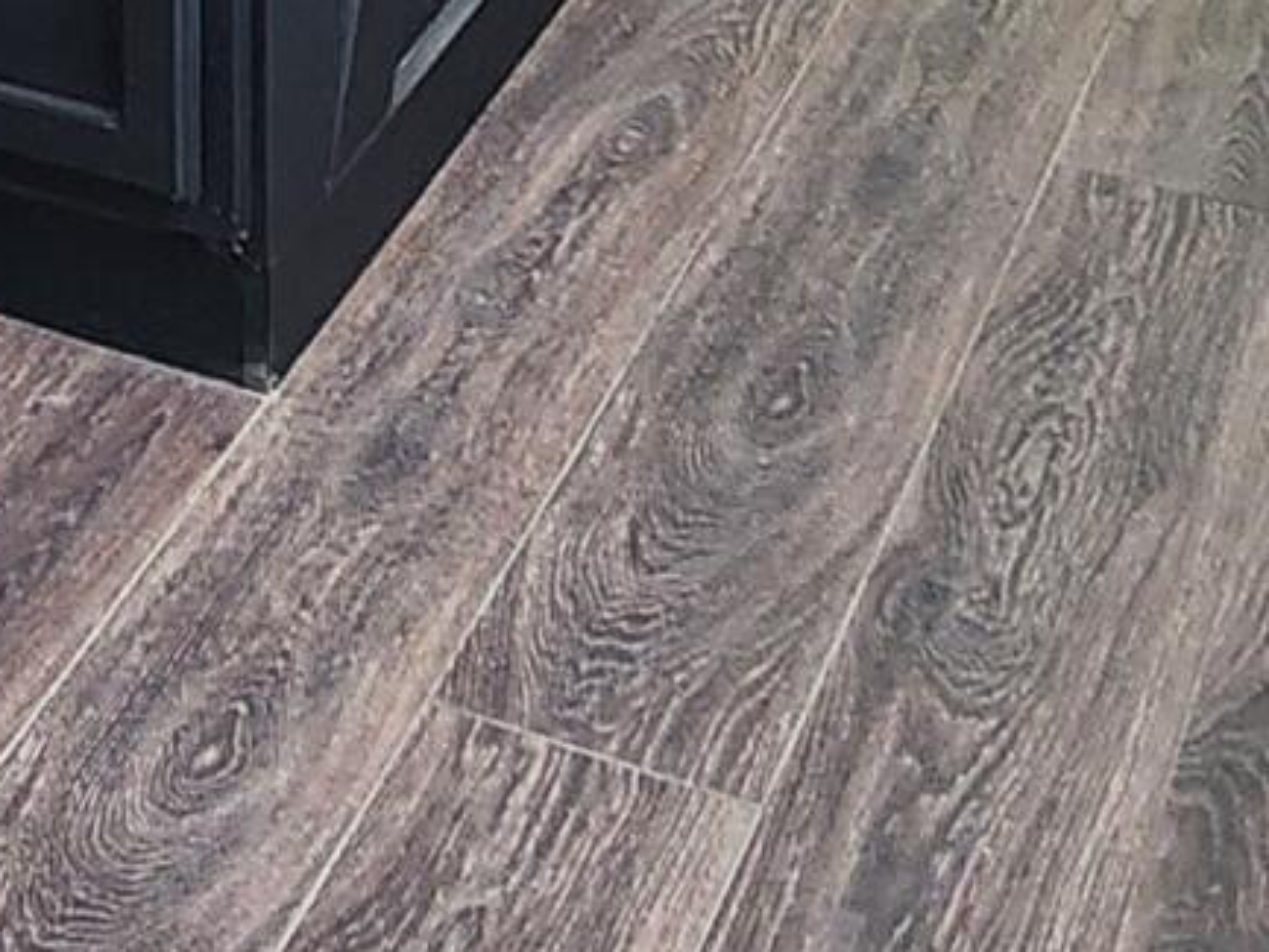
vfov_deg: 12.7
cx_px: 322
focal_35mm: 90
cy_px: -1350
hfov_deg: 21.6
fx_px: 3300
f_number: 2.2
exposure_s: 1/60
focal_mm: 2.2
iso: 200
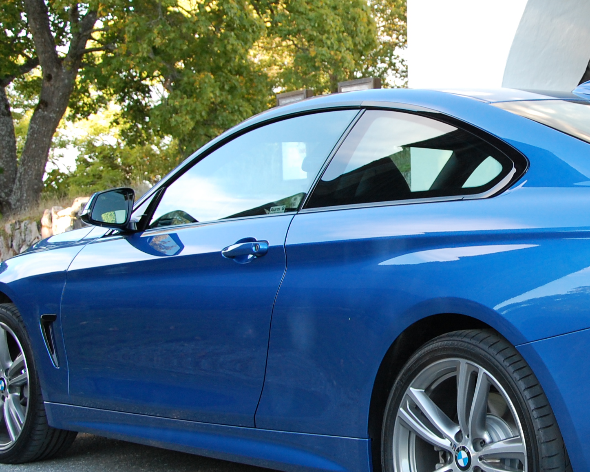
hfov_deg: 24.5
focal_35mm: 76
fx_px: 1327
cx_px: 503
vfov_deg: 20.2
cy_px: 224
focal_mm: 26
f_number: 5
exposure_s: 1/100
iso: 400
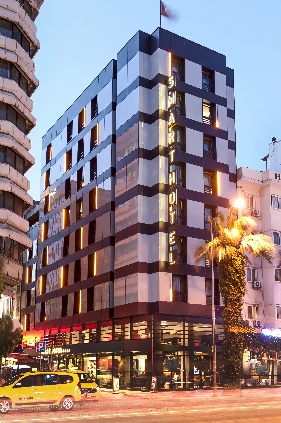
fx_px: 445
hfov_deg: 35.0
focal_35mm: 38
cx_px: 140
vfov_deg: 50.7
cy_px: 212
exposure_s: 6
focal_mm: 38
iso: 100
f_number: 6.3
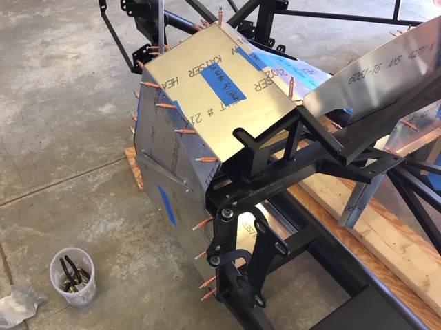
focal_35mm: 29
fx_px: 369
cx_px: 220
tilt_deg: -46.0
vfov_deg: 48.2
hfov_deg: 61.7
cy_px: 165
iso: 64
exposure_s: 1/30
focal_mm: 4.15
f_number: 2.2
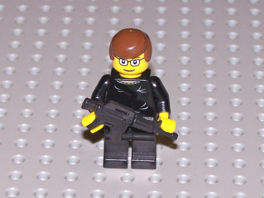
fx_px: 717
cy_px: 99
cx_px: 132
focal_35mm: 94
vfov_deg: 15.7
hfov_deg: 20.9
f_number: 3.2
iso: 140
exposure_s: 1/80
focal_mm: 15.6
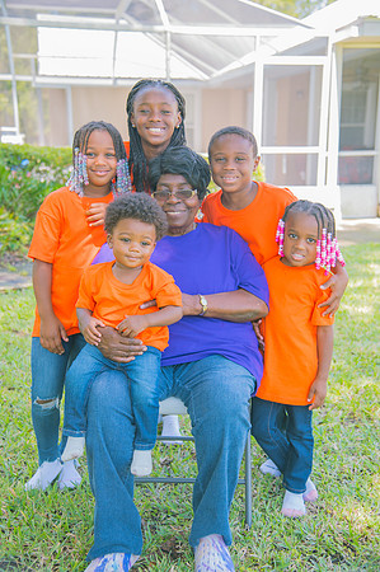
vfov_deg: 41.2
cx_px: 190
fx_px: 762
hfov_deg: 28.0
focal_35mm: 48
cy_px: 286
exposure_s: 1/125
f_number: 4
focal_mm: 48
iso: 250
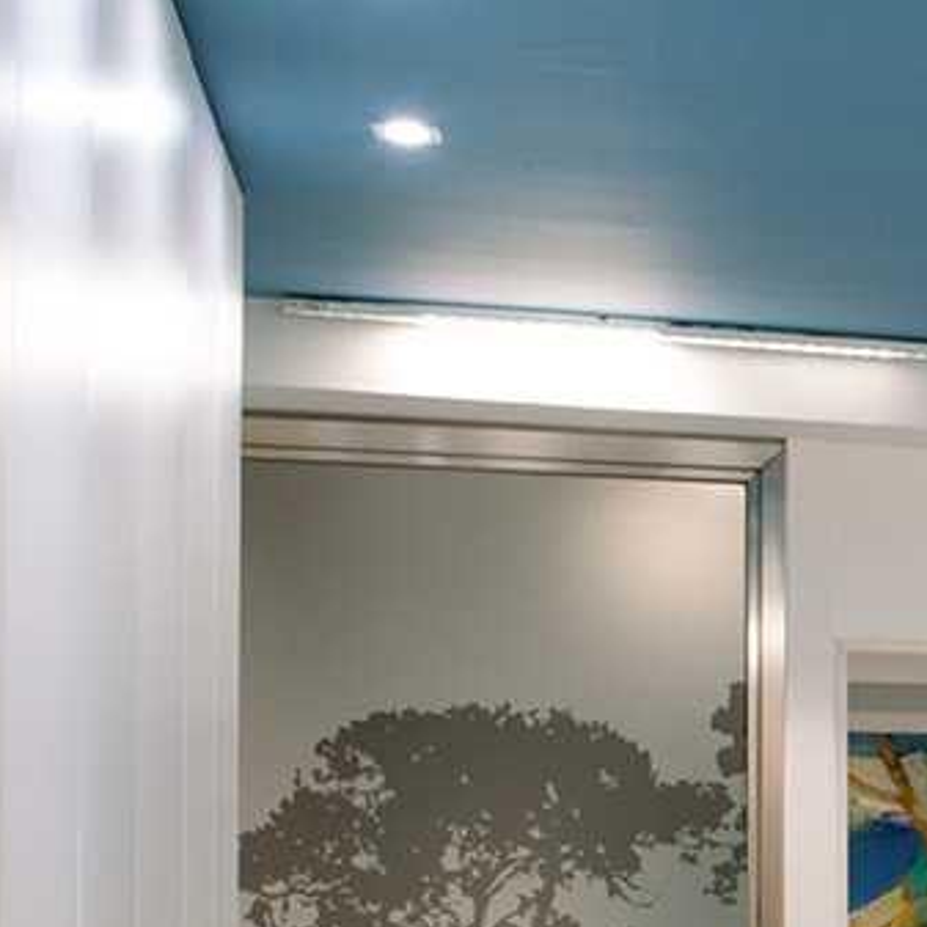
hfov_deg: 15.2
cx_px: 1727
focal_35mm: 97
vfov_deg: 17.5
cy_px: 935
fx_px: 2939
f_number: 8
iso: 640
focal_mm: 24
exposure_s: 1/20
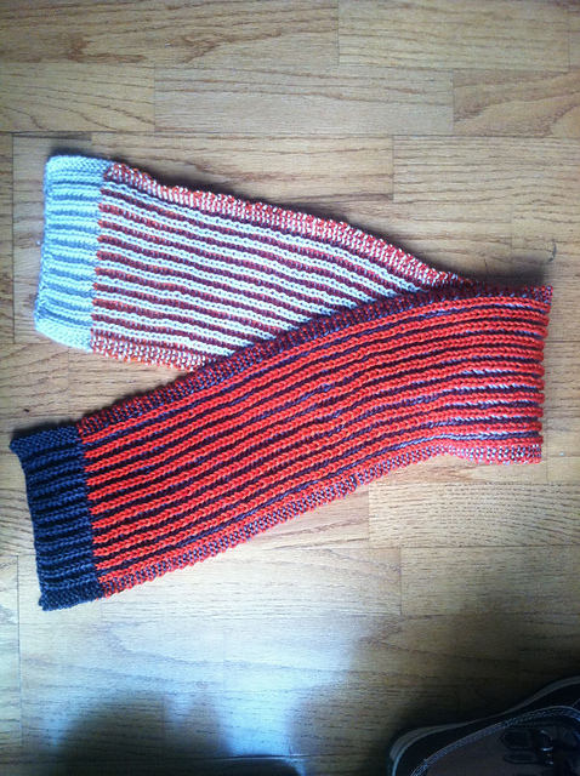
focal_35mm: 35
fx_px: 784
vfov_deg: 52.7
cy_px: 388
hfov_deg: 40.6
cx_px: 290
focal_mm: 3.85
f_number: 2.8
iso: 200
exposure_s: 1/15
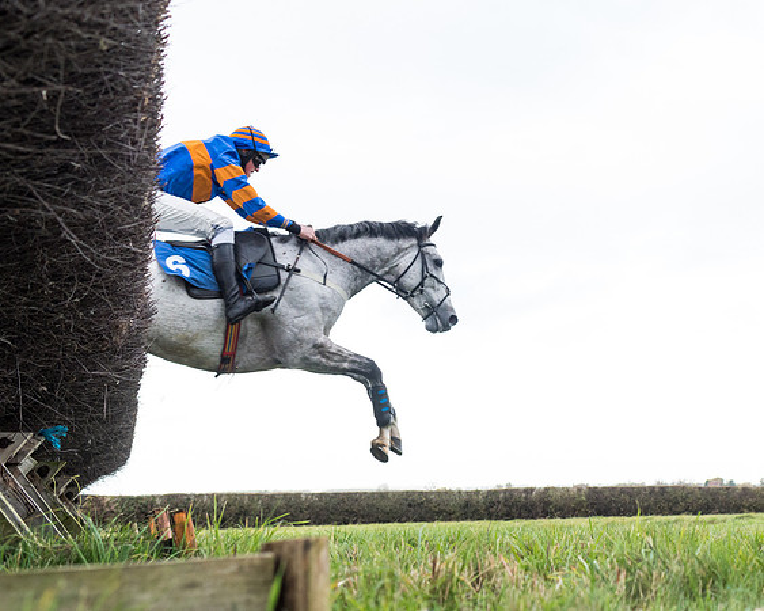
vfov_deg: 30.2
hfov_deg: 36.5
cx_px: 580
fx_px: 1126
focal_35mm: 50
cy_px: 226
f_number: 5
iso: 1250
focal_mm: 35
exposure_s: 1/1000
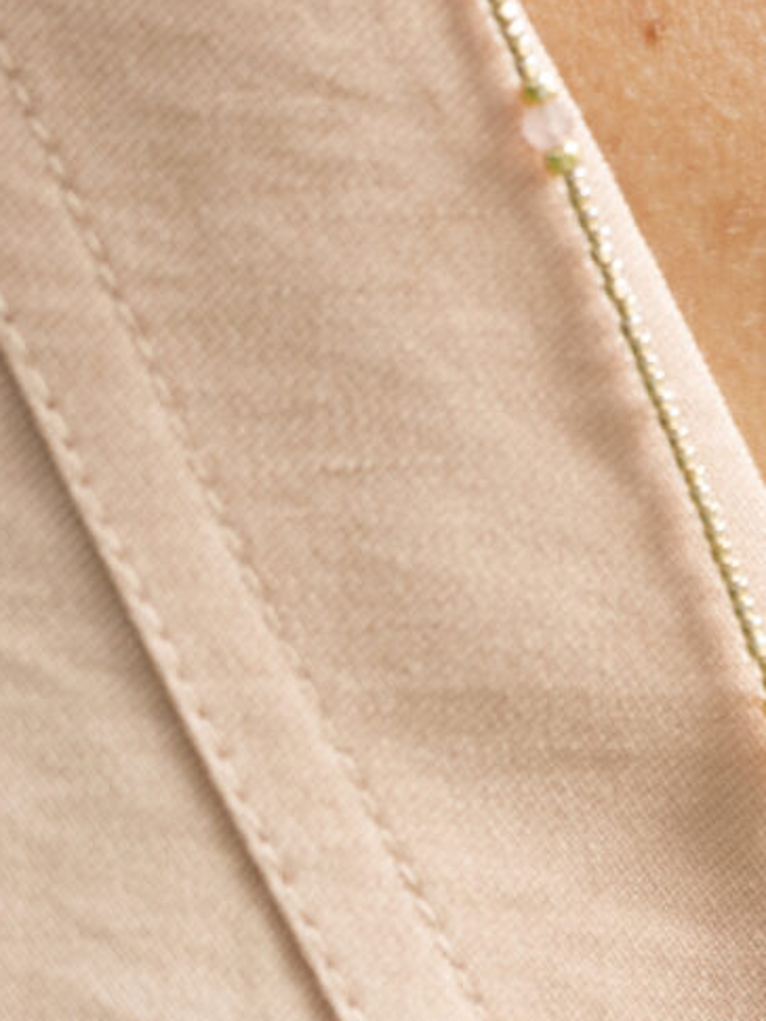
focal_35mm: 501
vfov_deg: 3.9
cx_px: 1120
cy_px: 1322
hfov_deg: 3.0
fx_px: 14775
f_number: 4
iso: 320
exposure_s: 1/125
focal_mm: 120
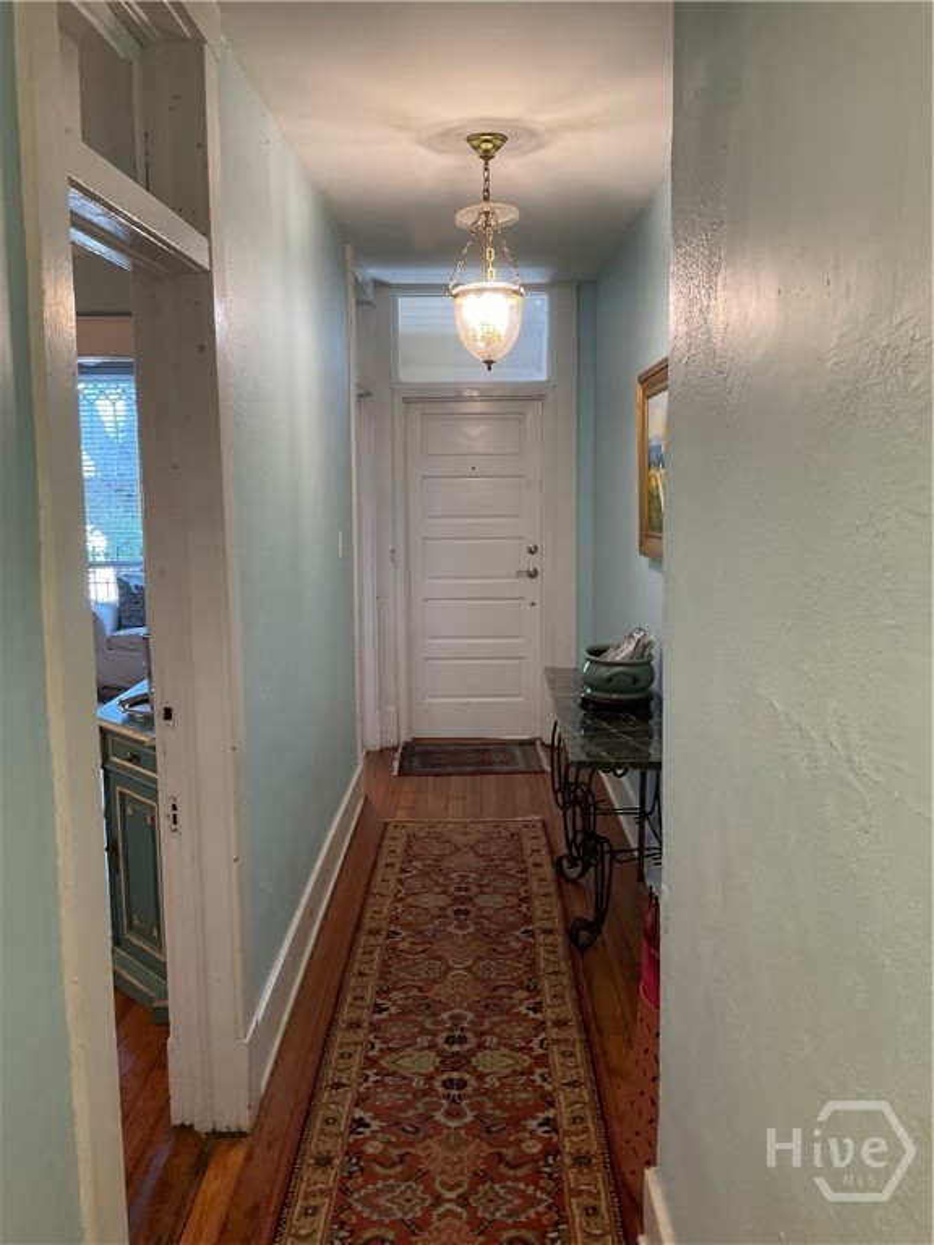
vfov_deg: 61.7
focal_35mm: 29
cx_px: 467
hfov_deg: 48.2
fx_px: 1043
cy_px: 622
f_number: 1.8
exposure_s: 1/60
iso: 125
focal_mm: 3
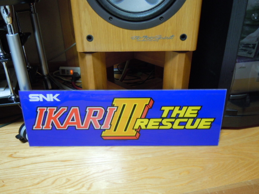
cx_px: 130
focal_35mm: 30
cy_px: 97
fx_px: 224
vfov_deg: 46.8
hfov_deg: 60.0
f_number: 3.5
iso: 400
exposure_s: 1/5
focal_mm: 5.4
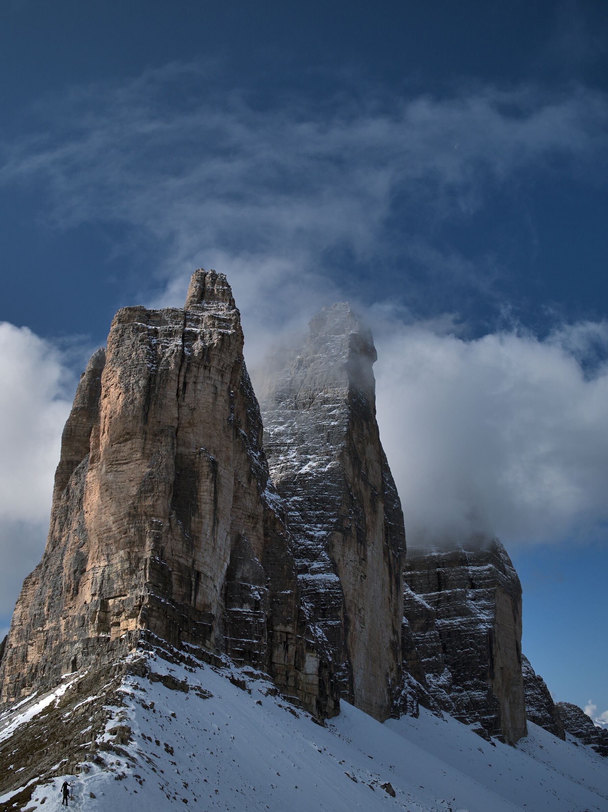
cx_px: 304
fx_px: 703
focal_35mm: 30
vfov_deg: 60.0
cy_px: 406
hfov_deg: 46.8
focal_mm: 15
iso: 200
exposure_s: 1/1300
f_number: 4.5
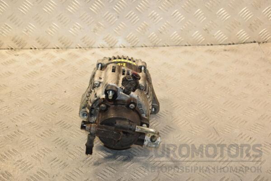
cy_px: 90
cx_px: 136
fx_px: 452
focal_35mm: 60
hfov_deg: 33.4
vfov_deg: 22.6
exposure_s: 1/200
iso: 800
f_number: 5.6
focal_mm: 40
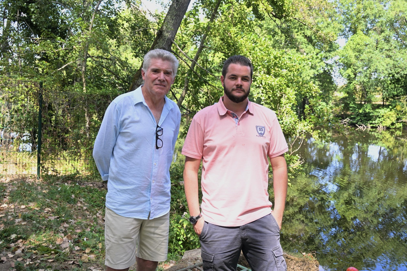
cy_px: 136
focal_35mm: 36
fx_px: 407
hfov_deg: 53.1
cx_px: 204
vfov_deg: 36.9
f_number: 4.2
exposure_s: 1/250
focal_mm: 24
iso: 250
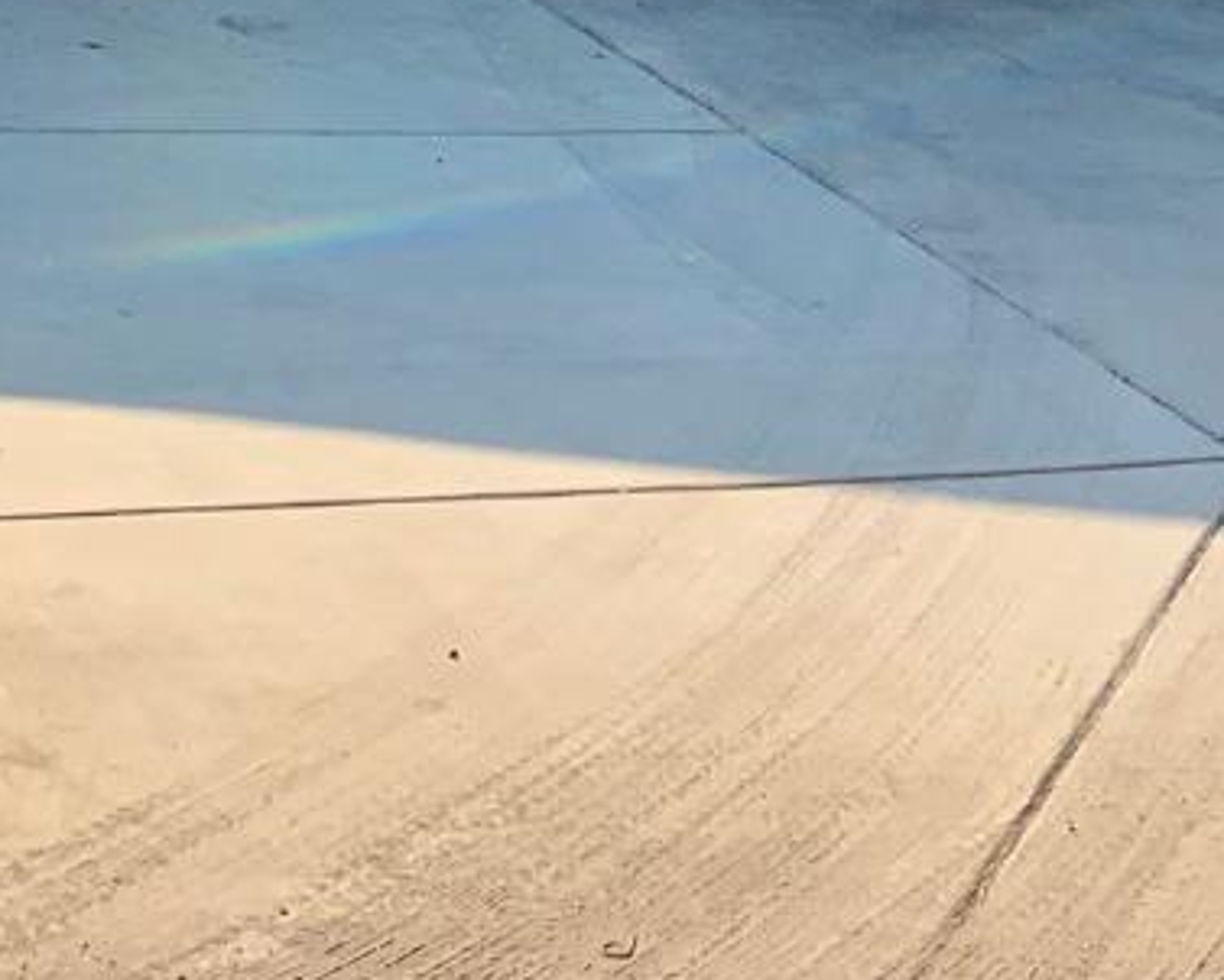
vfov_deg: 13.7
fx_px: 3661
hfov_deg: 17.6
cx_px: 1643
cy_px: -764
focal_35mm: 101
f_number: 1.8
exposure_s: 1/3086
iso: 25
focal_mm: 4.25
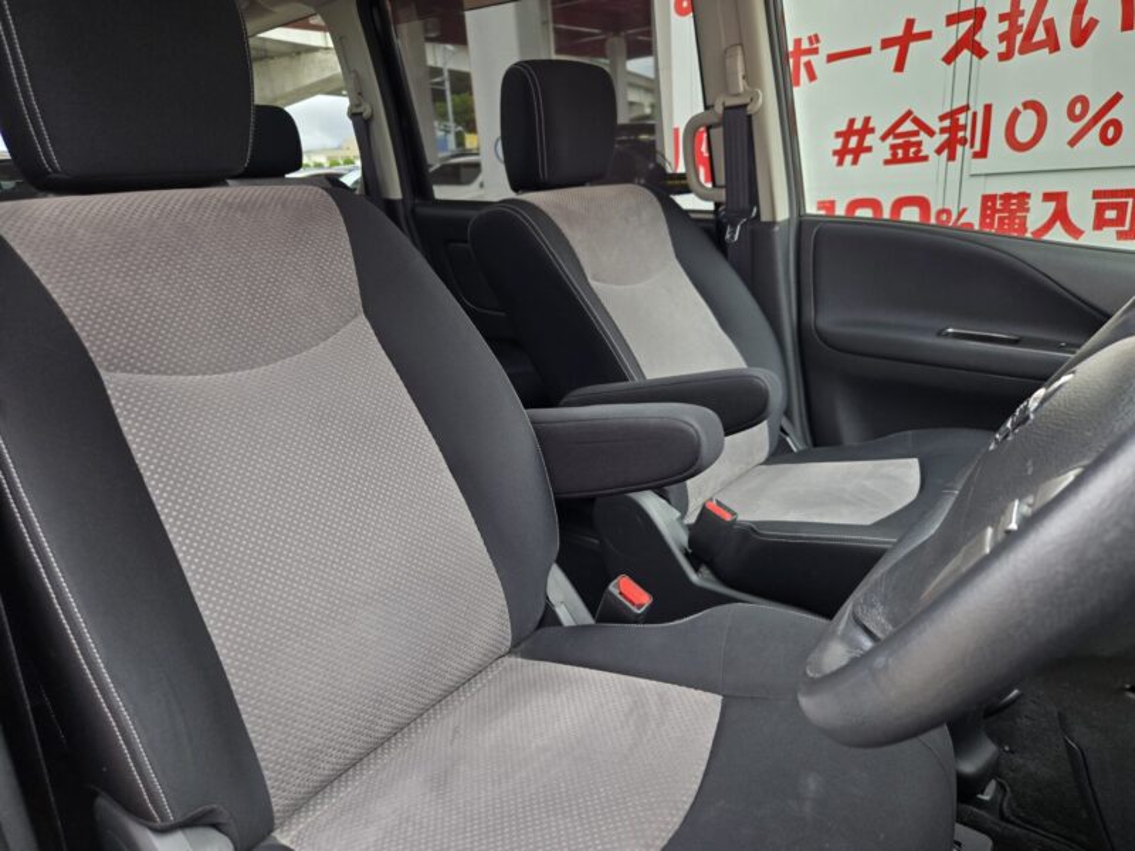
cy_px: 426
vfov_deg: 58.9
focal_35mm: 23
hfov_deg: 73.9
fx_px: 754
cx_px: 568
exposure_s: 1/180
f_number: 1.8
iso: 50
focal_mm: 5.4
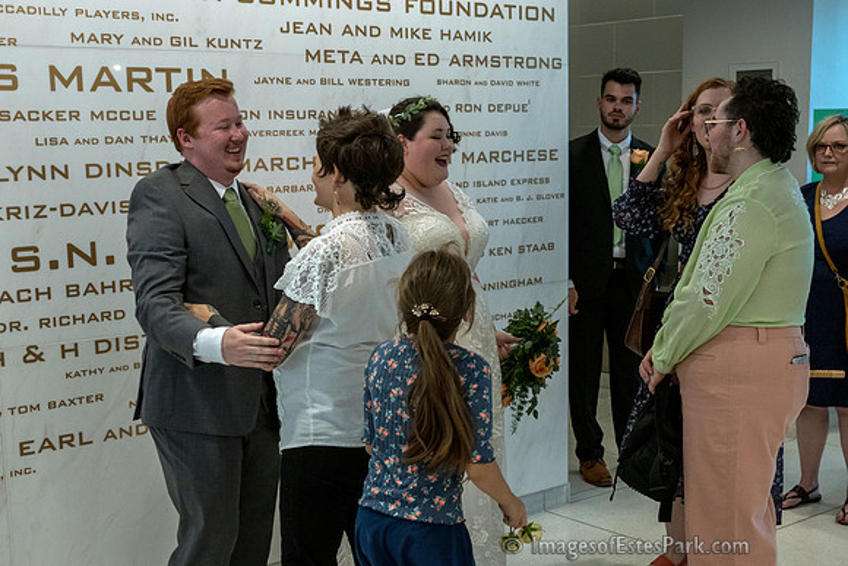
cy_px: 283
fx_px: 825
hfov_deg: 54.4
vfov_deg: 37.9
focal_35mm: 35
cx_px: 424
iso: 2500
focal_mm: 35
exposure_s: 1/320
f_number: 7.1
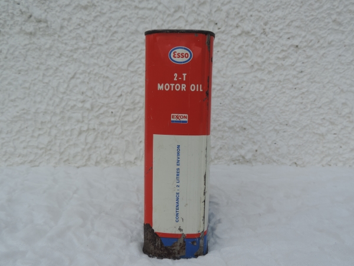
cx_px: 177
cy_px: 133
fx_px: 307
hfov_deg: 60.0
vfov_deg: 46.8
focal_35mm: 30
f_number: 3.1
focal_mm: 5.3
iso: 80
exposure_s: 1/400
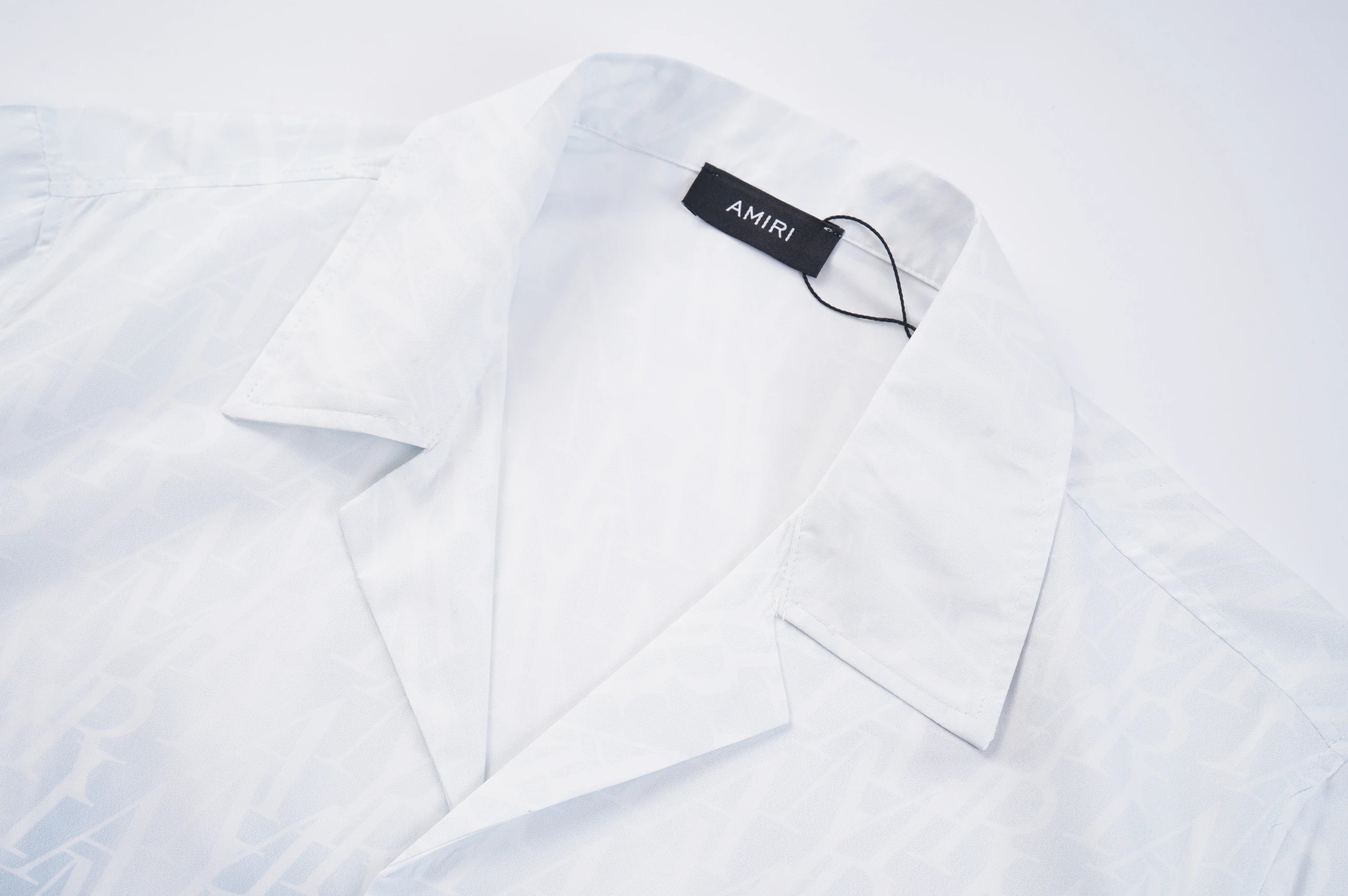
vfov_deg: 26.9
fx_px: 1871
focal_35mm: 50
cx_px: 674
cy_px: 448
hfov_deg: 39.6
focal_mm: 50
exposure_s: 1/100
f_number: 10
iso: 160
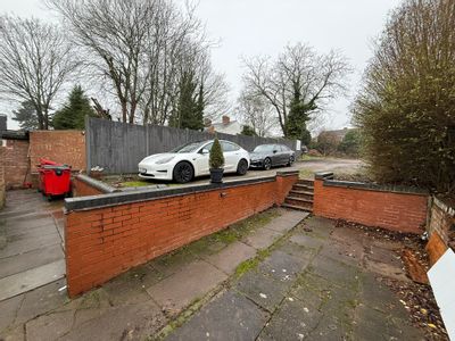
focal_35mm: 14
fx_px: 184
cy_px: 170
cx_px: 228
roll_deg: -2.3
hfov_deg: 102.1
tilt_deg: -2.6
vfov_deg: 85.7
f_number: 2.2
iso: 64
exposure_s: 1/149
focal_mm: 2.22
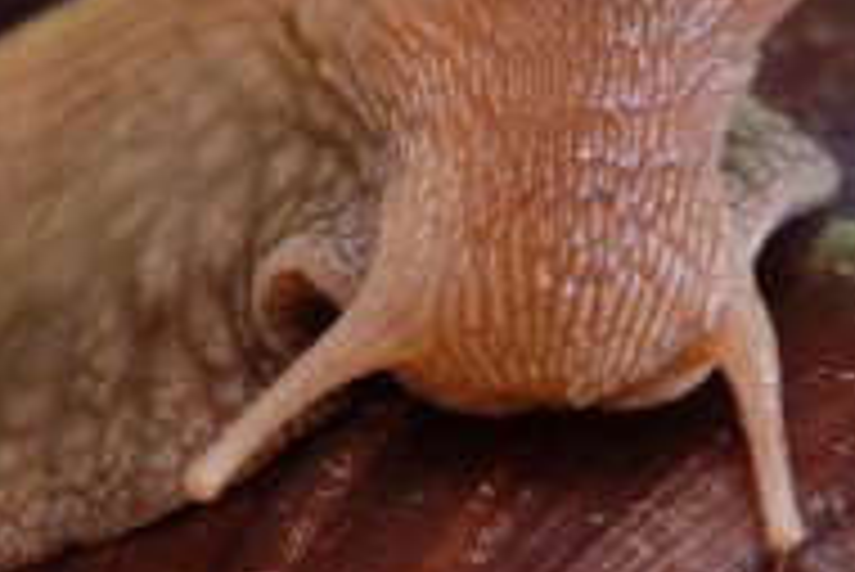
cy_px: -70
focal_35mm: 507
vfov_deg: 2.7
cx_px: 648
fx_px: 12041
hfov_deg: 4.1
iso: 200
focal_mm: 105
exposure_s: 1/60
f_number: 8
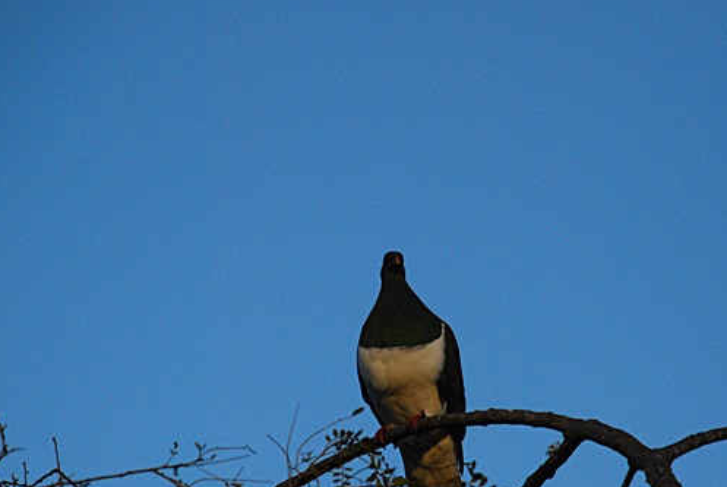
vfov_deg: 4.2
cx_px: 417
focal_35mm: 326
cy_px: 357
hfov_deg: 6.3
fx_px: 6589
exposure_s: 1/1600
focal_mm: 135
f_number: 5.6
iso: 400
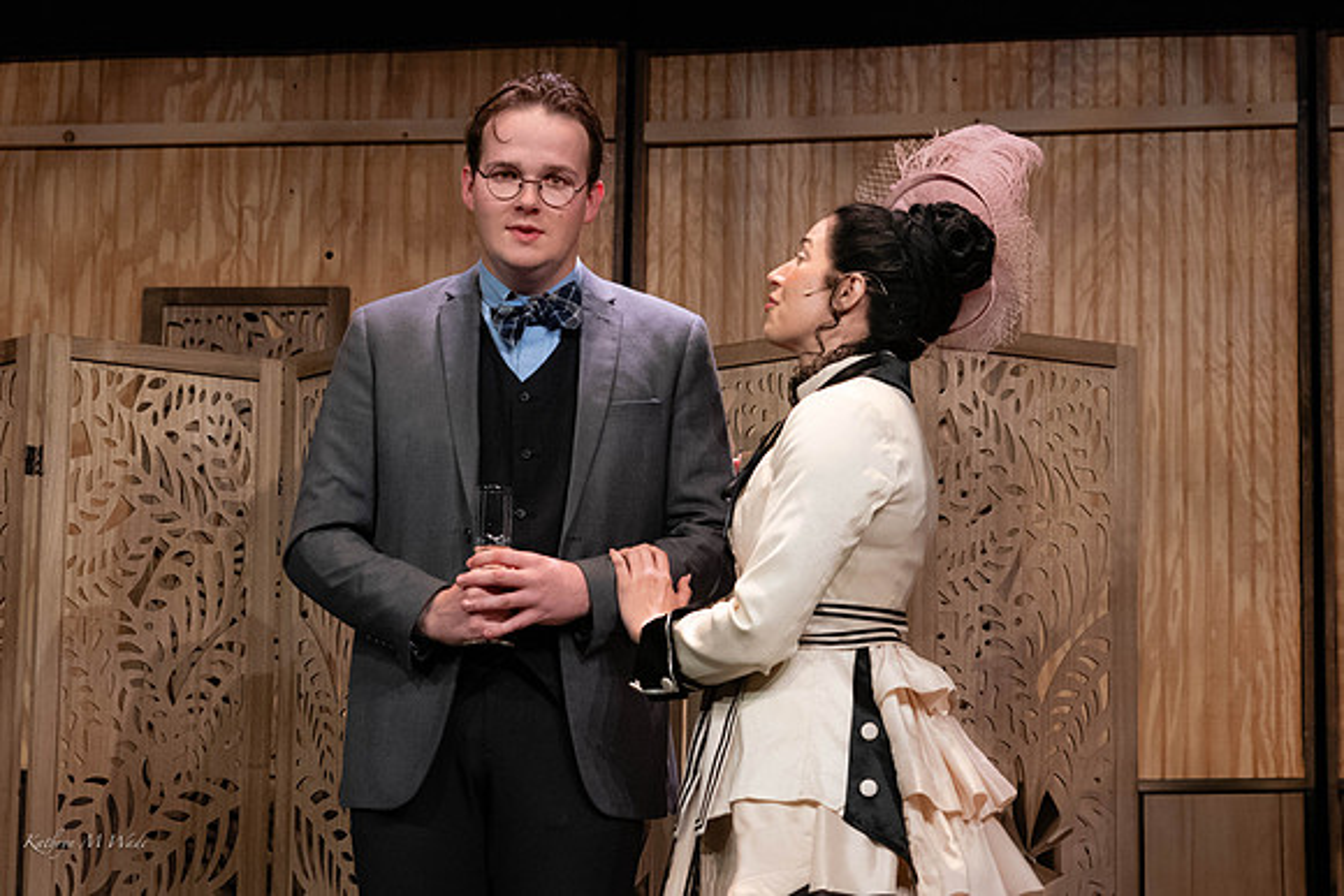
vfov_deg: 12.0
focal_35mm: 114
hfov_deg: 17.9
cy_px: 429
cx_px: 672
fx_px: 4273
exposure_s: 1/400
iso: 4000
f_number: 6.3
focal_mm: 103
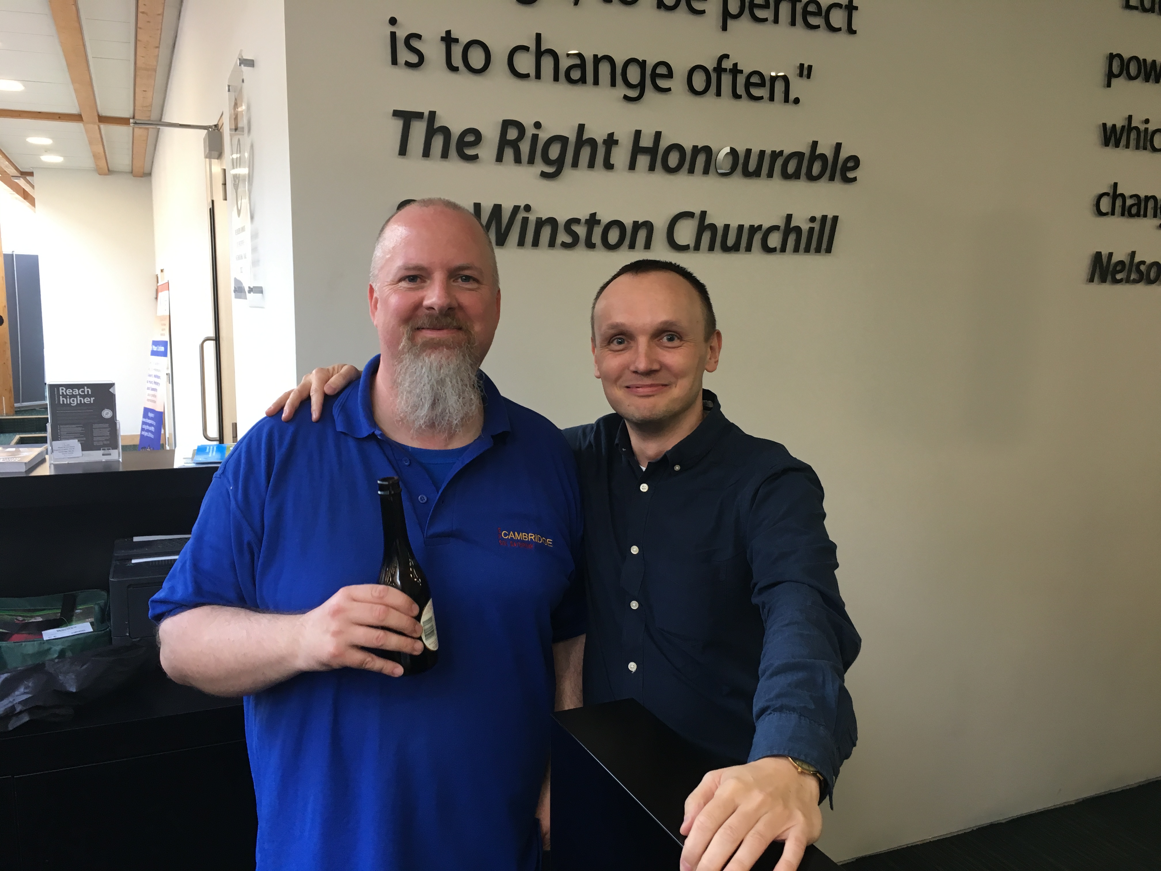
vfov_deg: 48.2
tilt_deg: -7.7
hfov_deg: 61.7
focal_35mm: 29
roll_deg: -0.2
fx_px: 973
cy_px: 436
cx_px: 580
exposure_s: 1/33
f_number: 2.2
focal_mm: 4.15
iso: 80
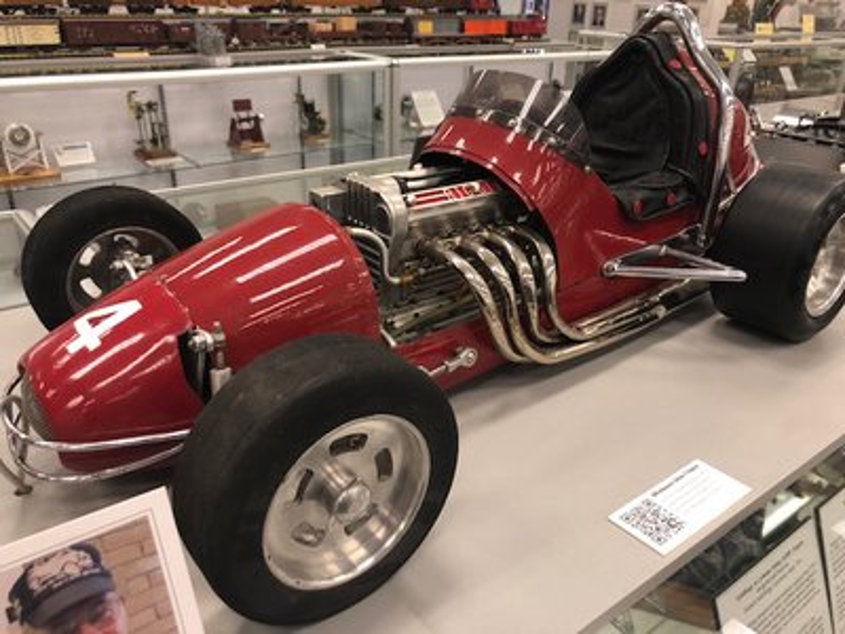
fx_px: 683
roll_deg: -1.5
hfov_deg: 63.4
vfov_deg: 49.7
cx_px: 422
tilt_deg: -25.2
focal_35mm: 28
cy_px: 317
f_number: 1.8
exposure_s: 1/17
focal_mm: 4
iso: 40
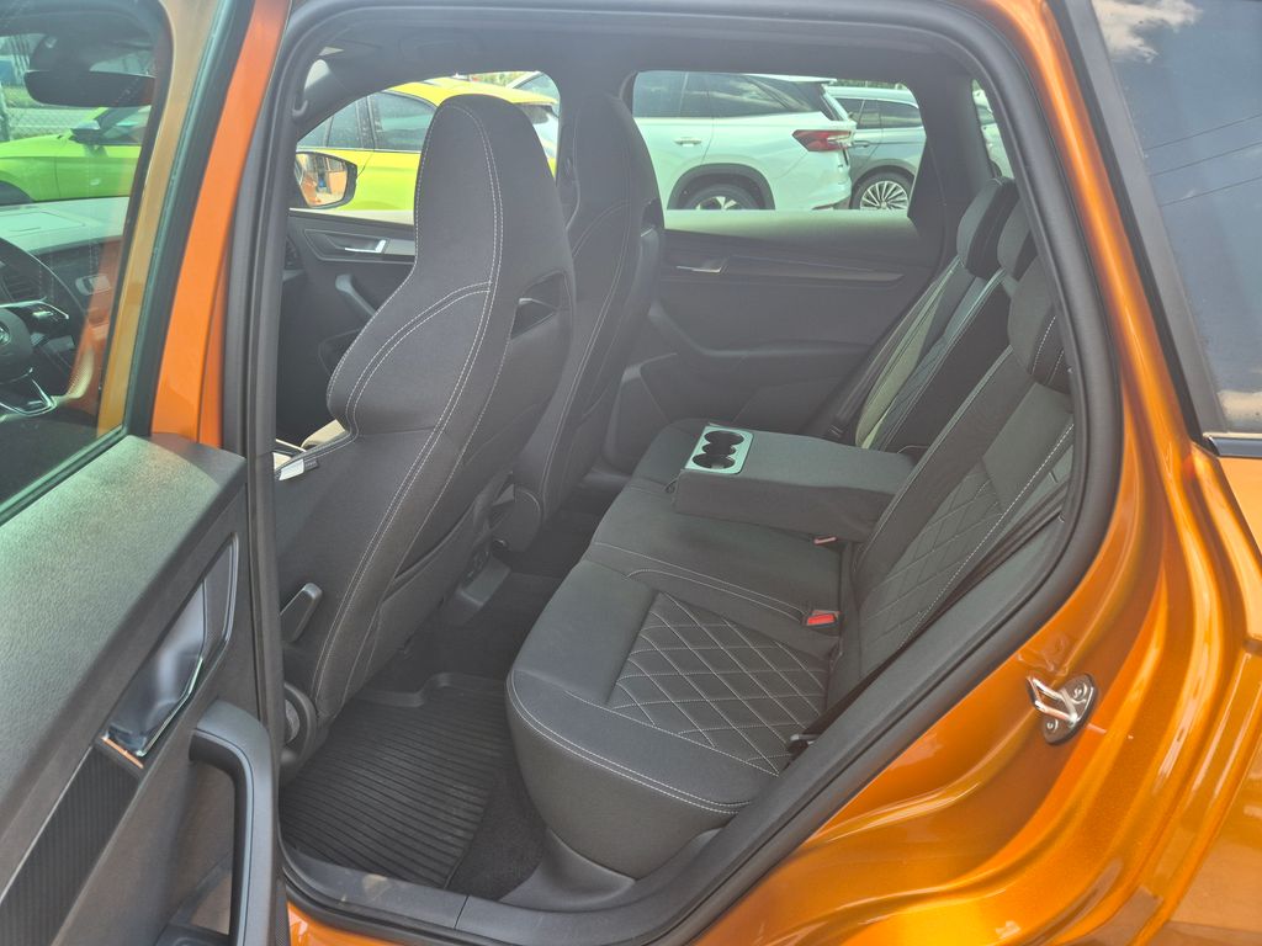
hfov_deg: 73.9
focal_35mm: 23
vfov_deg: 58.9
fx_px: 839
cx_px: 631
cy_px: 473
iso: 32
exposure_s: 1/180
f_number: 1.8
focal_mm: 5.4
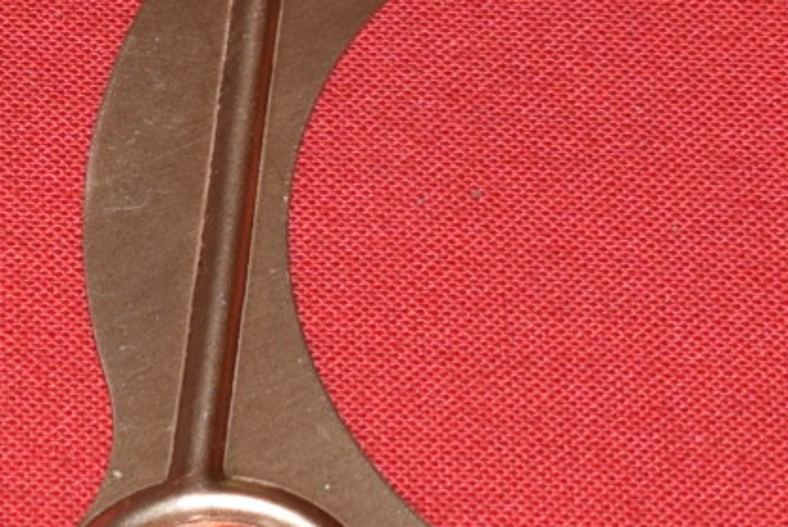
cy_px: 338
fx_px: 6595
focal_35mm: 301
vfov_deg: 4.6
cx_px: -219
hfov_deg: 6.8
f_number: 5
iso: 400
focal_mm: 28
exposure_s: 1/200
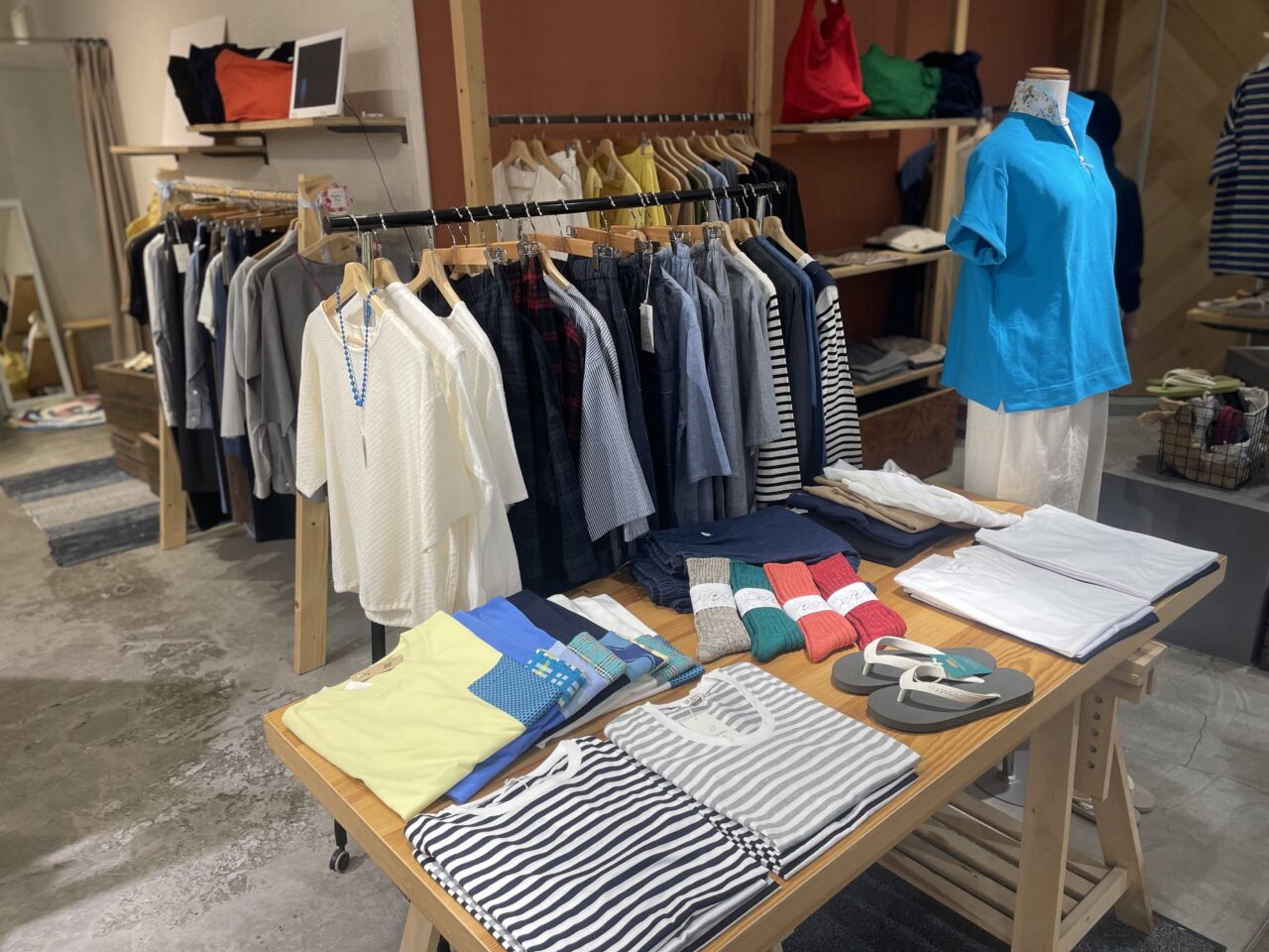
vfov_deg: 53.1
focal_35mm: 26
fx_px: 953
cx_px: 634
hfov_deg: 67.3
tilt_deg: -19.3
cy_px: 476
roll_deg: +1.7
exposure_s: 1/100
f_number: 1.6
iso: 50
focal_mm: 4.2
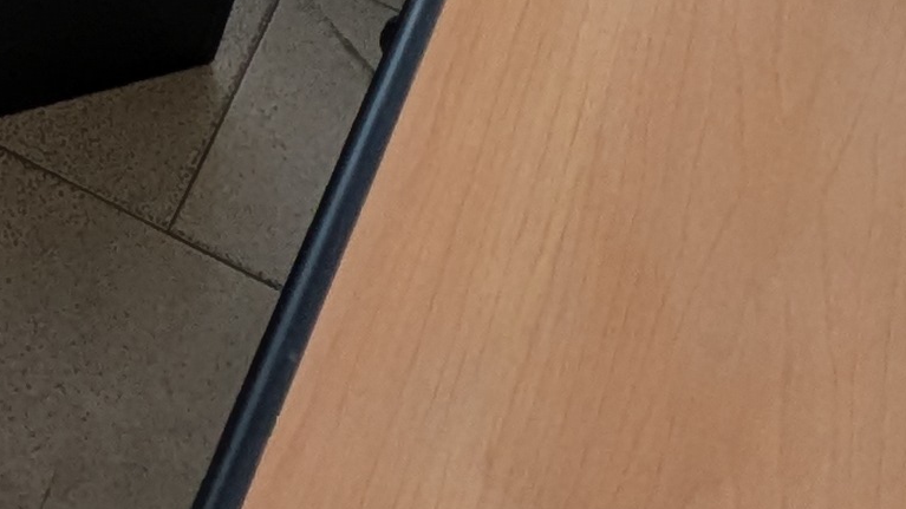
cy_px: -489
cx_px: -385
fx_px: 2210
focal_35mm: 92
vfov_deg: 11.8
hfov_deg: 20.4
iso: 49
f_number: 2.2
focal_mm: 1.83
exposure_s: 1/553
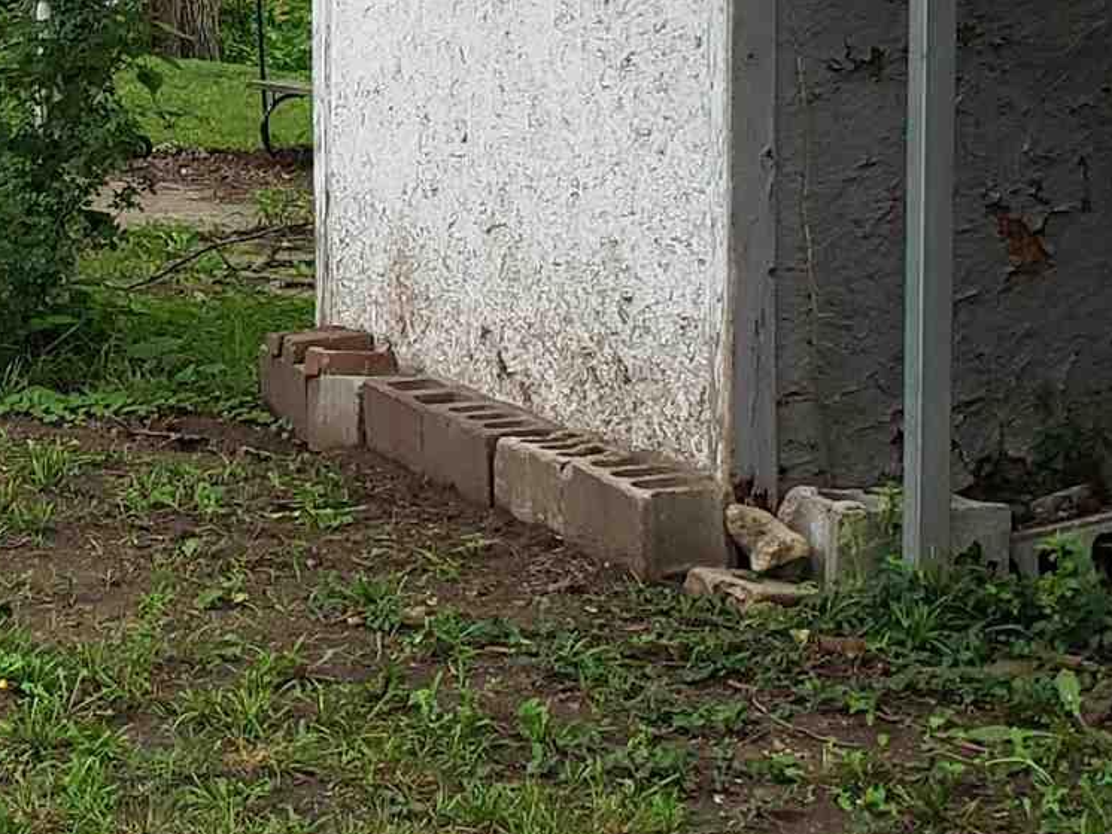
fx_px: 3438
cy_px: 118
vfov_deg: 13.7
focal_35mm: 107
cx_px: -88
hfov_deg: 17.8
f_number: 2.4
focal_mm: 4.3
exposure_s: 1/60
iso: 100
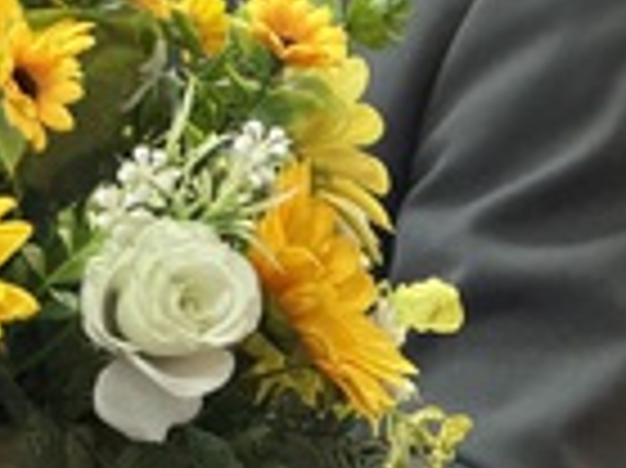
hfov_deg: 4.3
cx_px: -225
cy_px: -333
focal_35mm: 460
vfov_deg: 3.2
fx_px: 8312
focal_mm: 16.89
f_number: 2.8
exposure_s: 1/80
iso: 500
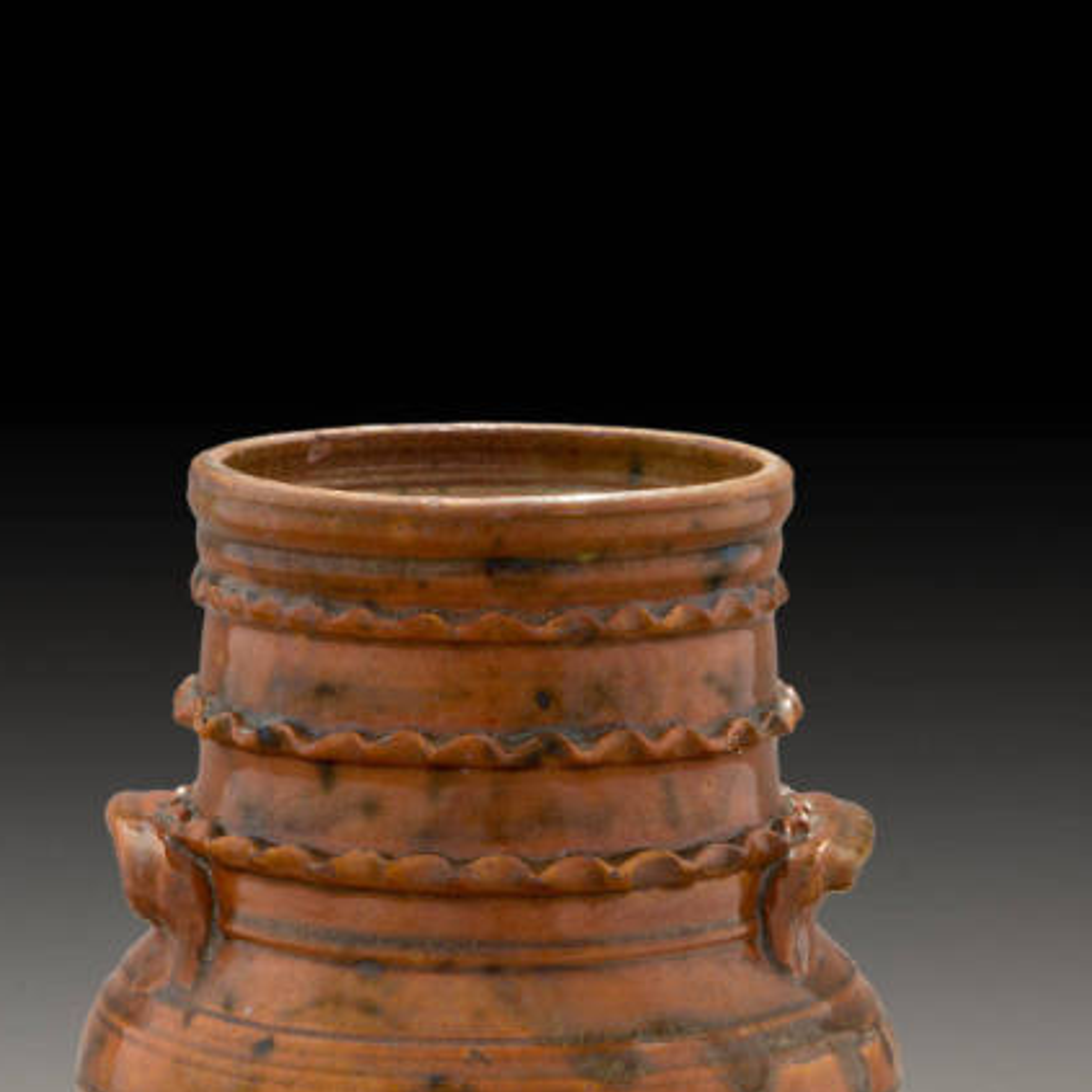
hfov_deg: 11.1
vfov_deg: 11.0
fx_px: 5639
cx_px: 485
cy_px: 956
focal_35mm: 158
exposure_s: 1/125
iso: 100
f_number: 32
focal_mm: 105
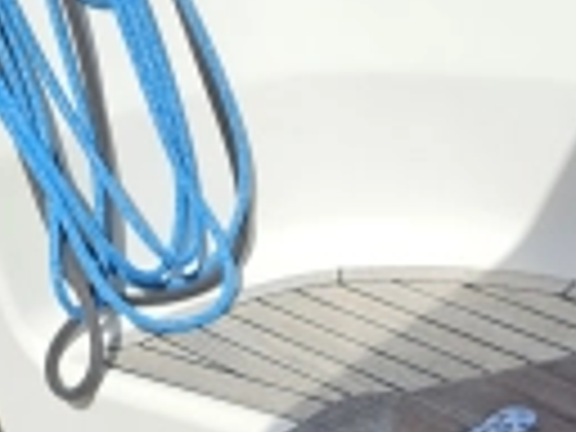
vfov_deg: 13.1
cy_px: 839
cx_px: 639
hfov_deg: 19.0
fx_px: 1647
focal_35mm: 99
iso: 10
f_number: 1.7
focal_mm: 6.3
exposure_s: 1/636
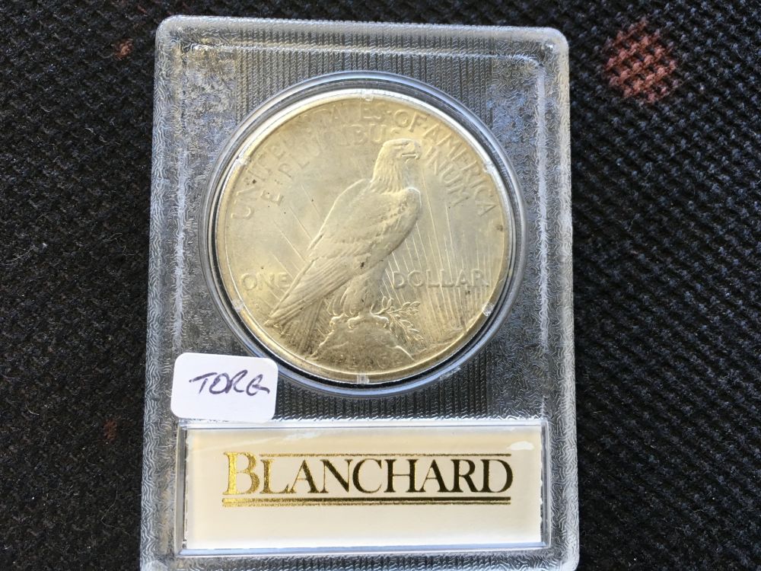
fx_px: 638
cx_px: 380
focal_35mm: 29
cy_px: 286
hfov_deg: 61.7
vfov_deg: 48.2
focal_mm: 4.15
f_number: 2.2
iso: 40
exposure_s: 1/30
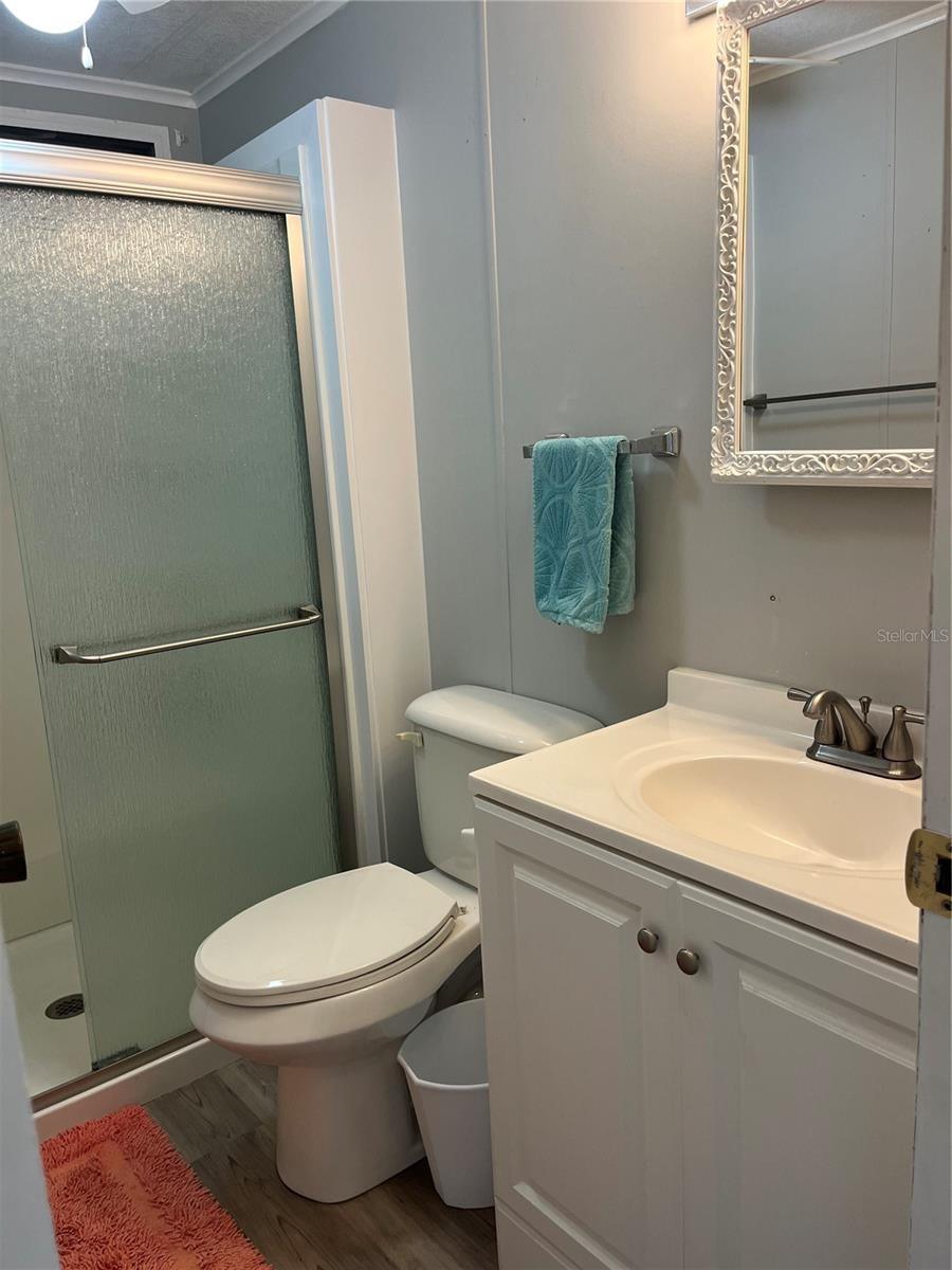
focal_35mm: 26
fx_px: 953
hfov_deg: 53.1
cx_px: 476
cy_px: 635
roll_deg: +3.3
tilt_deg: -11.5
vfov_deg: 67.3
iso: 100
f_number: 1.6
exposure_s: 1/120
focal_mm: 5.1
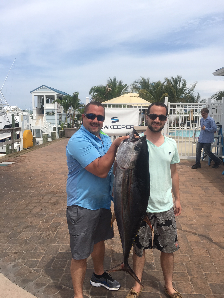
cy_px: 149
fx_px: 250
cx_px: 112
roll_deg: +0.5
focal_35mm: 29
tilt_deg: -6.3
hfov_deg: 48.2
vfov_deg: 61.7
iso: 25
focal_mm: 4.15
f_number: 2.2
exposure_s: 1/1832
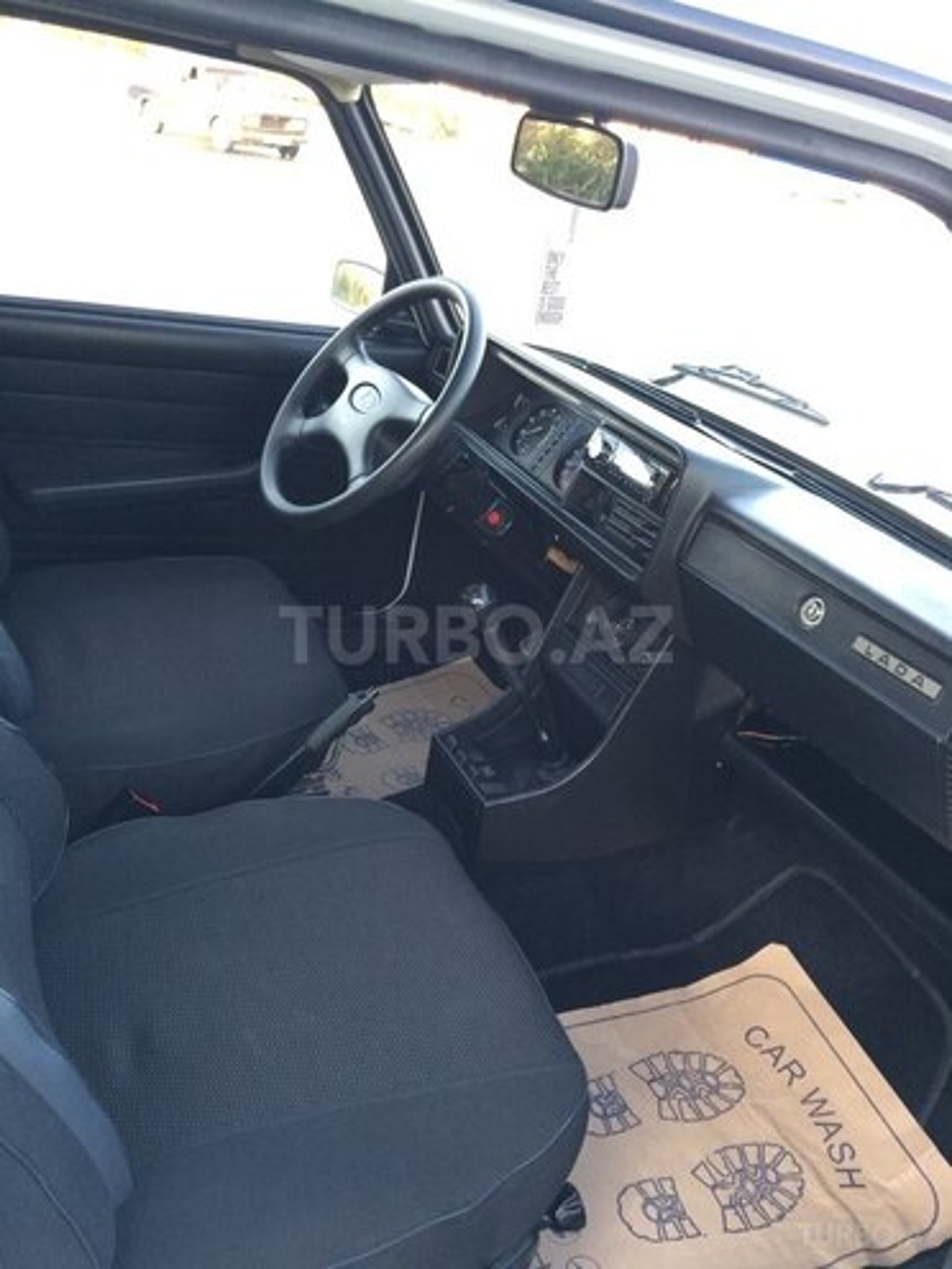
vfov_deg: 61.7
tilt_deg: -24.9
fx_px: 1063
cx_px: 476
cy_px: 634
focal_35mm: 29
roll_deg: -8.5
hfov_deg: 48.2
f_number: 2.2
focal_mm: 4.15
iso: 40
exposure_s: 1/33
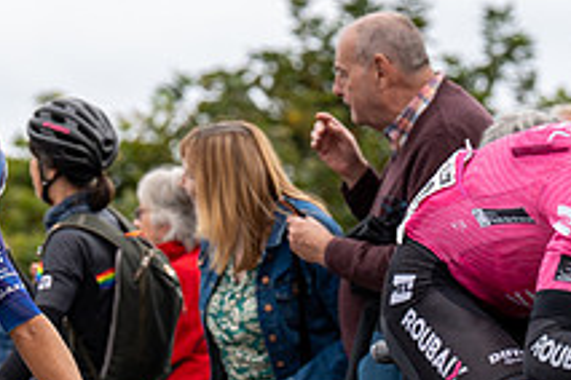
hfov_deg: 6.3
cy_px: 272
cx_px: -113
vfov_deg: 4.2
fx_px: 5139
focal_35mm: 324
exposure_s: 1/1000
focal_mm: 119
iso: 320
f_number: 3.5
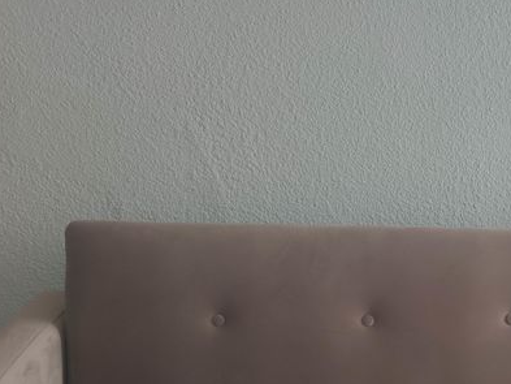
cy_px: 377
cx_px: 491
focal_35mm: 61
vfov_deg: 23.1
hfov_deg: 29.9
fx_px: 901
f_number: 1.69
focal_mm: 6.72
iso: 106
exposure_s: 1/100
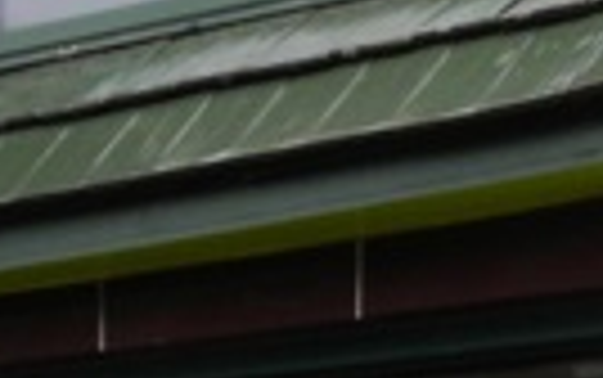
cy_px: 657
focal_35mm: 177
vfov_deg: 7.2
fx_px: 2911
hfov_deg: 11.6
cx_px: 680
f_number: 4.6
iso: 80
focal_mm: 6.3
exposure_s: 1/490
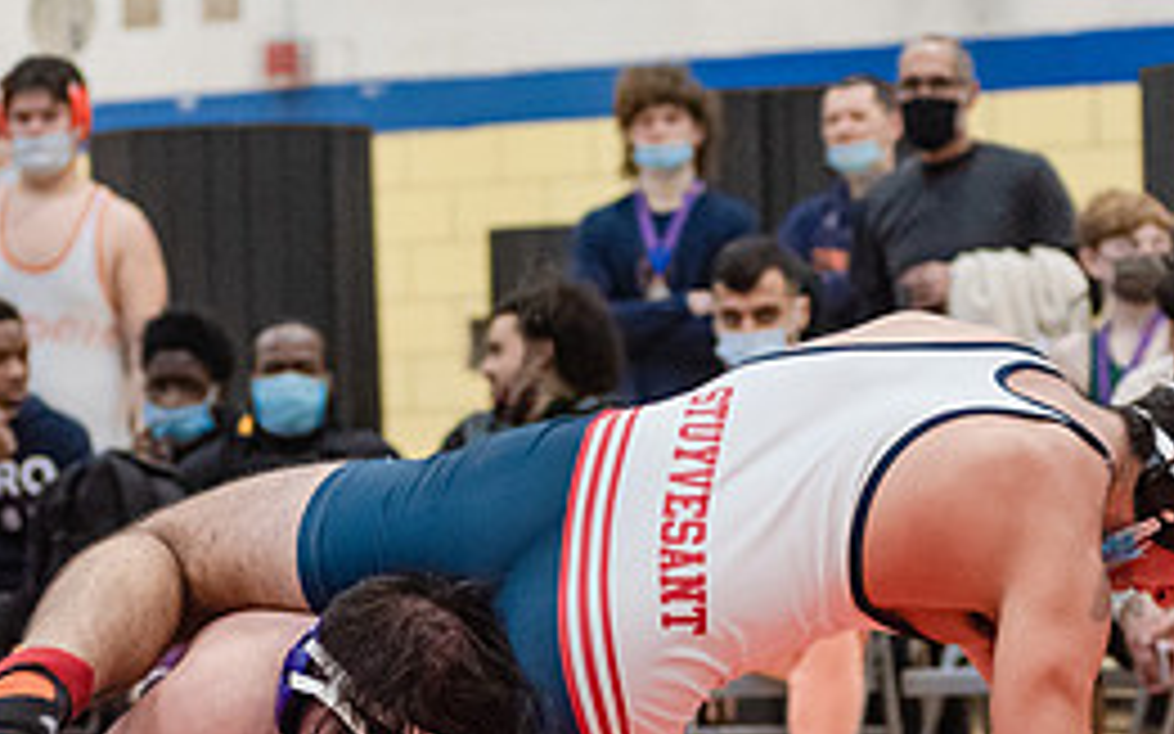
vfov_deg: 6.5
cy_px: 848
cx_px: 625
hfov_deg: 10.5
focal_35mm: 200
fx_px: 6398
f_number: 3.5
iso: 4000
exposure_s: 1/400
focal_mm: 80
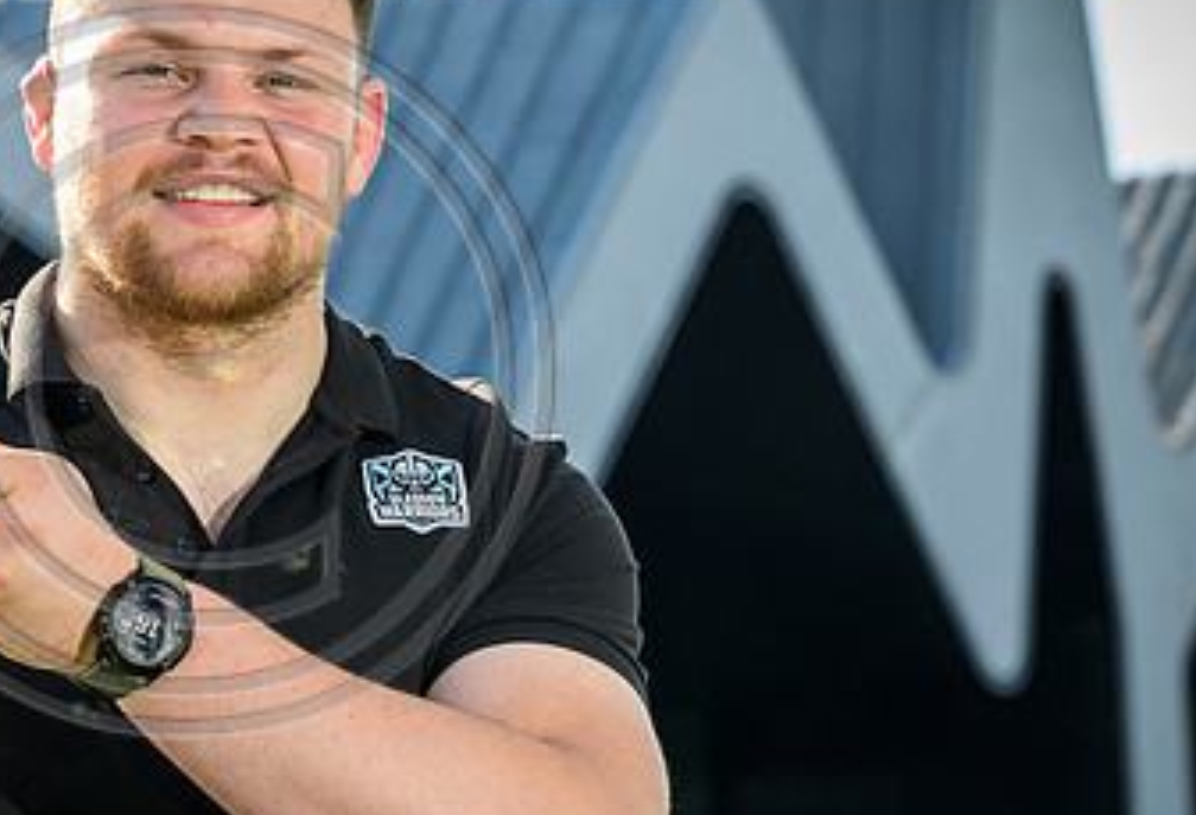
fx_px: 7125
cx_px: 325
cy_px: 421
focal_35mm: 213
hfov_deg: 9.6
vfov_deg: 6.5
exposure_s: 1/250
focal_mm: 104
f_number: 8
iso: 320
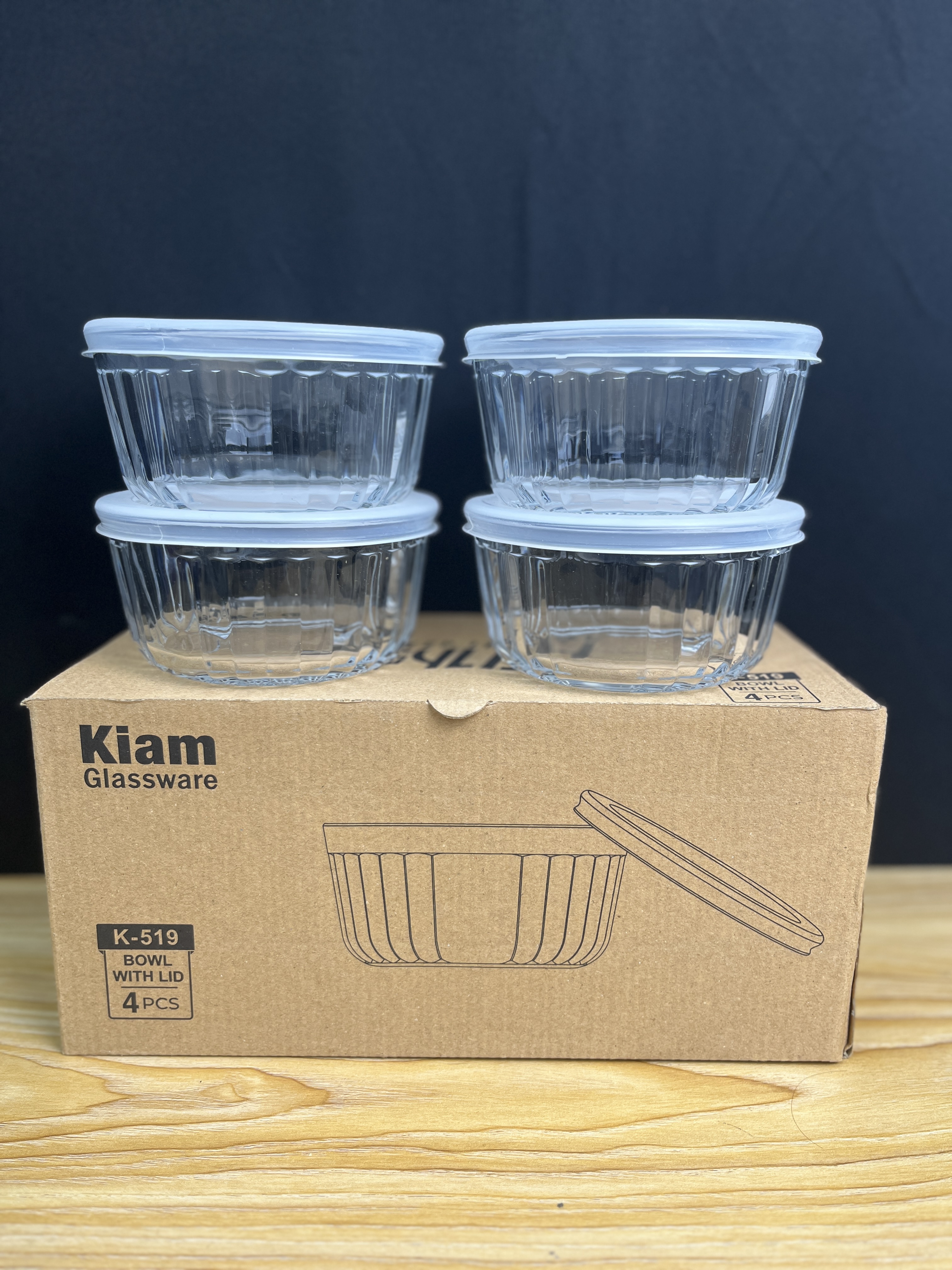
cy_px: 635
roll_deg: +0.1
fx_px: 953
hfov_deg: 53.1
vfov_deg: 67.3
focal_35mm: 26
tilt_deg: -13.8
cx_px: 476
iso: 50
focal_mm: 5.1
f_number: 1.6
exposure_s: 1/100
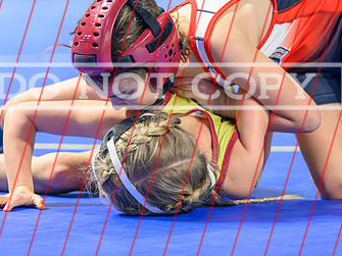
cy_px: 90
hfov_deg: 5.4
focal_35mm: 368
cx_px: 154
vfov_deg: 4.0
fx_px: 3634
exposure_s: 1/640
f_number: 2.8
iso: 4000
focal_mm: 165
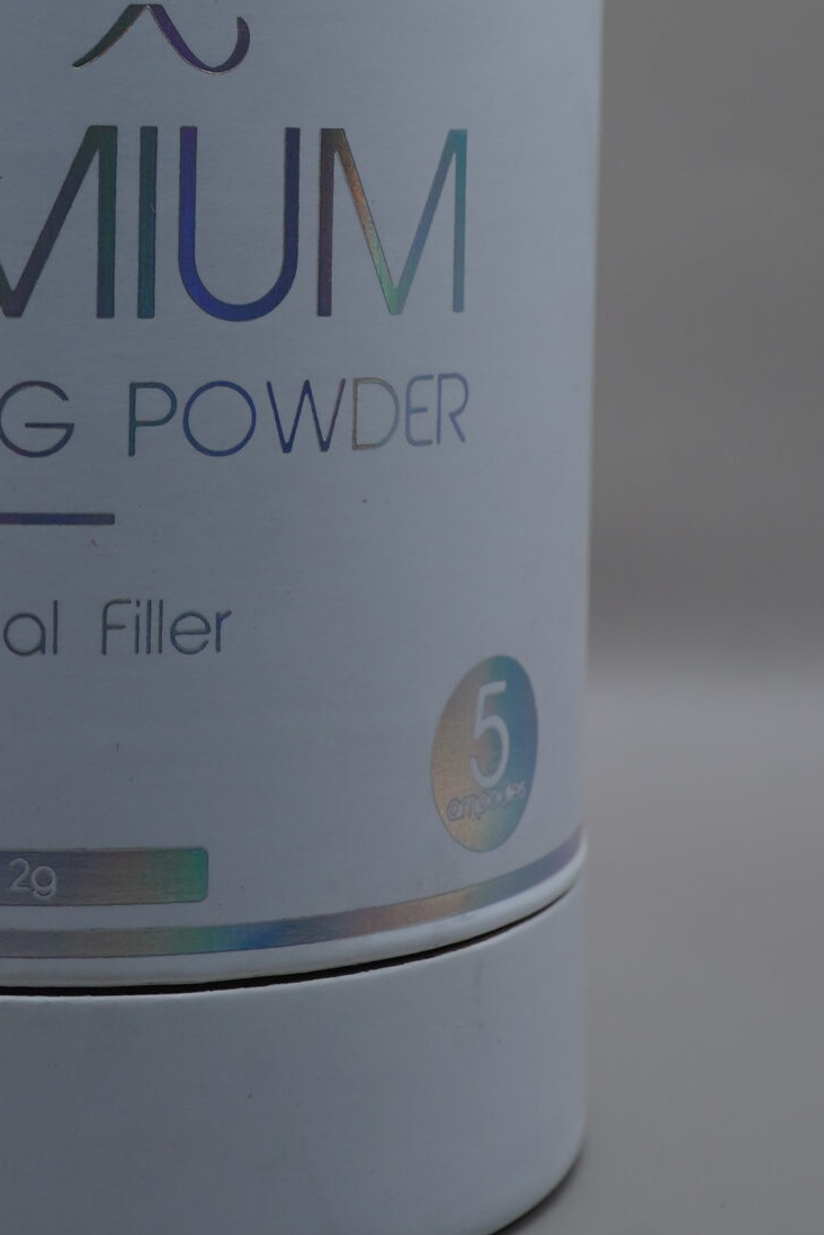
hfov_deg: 16.0
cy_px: 186
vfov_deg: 23.7
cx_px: 35
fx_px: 2882
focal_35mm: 84
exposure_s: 1/100
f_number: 6.3
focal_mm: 24
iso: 125
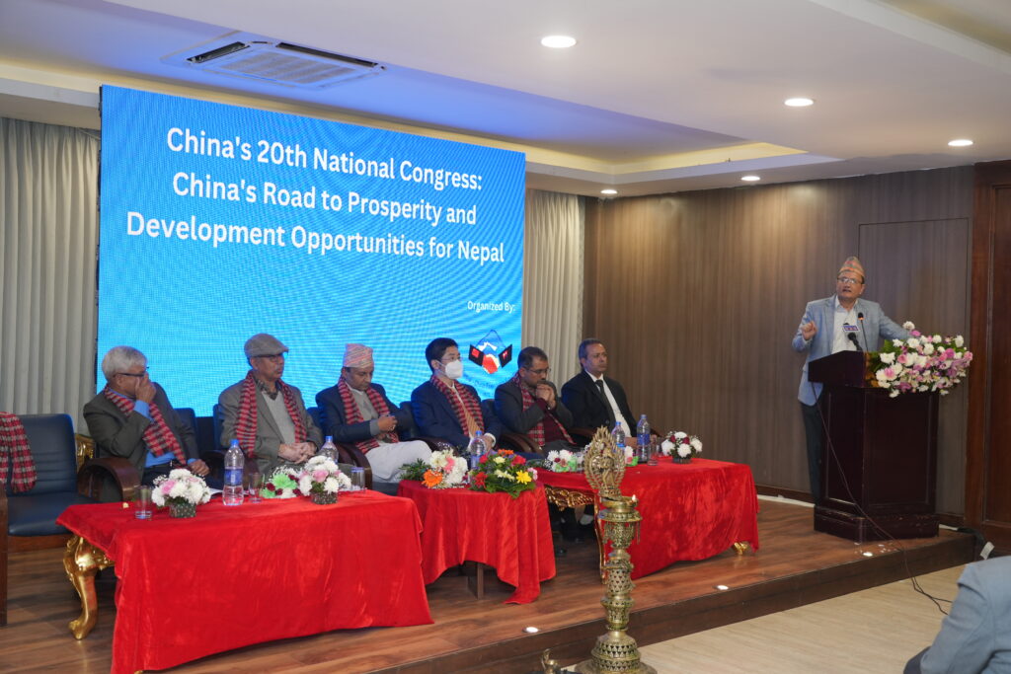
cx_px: 506
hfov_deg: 50.7
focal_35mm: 38
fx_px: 1067
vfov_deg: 35.1
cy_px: 337
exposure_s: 1/90
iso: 1000
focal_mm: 38
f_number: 4
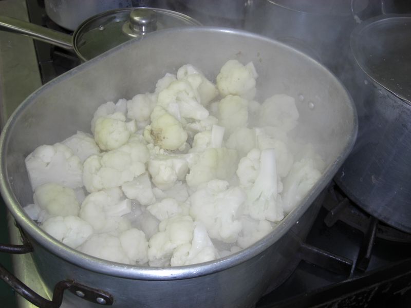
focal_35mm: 38
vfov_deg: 37.7
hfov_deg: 49.0
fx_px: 451
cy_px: 154
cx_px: 206
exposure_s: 1/60
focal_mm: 7.9
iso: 100
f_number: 2.8
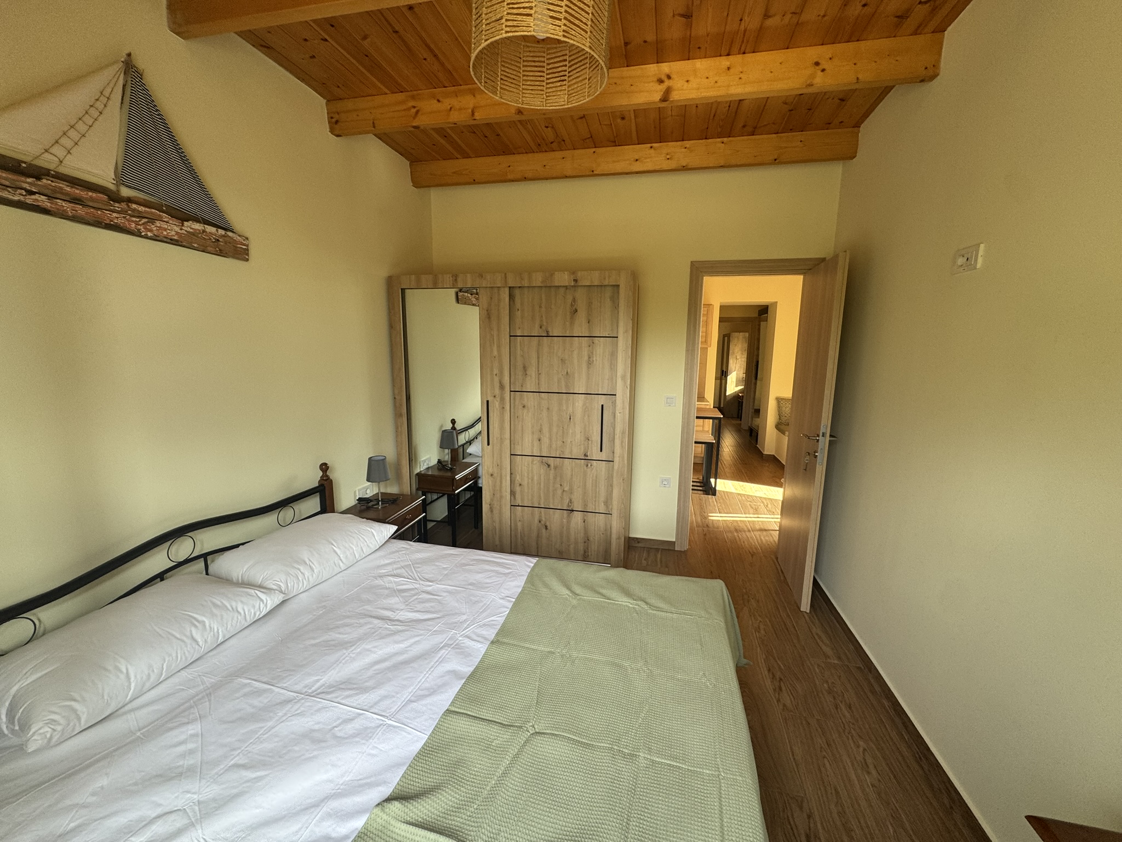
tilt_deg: -8.5
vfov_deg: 85.7
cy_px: 421
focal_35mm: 14
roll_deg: -1.2
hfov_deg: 102.1
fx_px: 454
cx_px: 561
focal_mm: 2.22
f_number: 2.2
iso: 100
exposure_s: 1/99
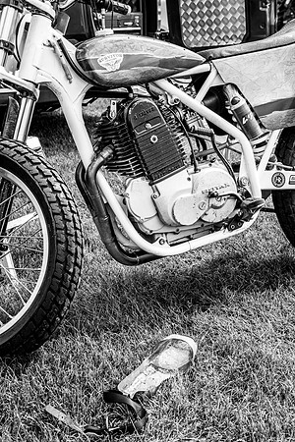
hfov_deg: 23.4
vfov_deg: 34.5
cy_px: 221
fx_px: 713
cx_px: 148
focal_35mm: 58
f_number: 8
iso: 200
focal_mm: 58
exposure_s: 1/125
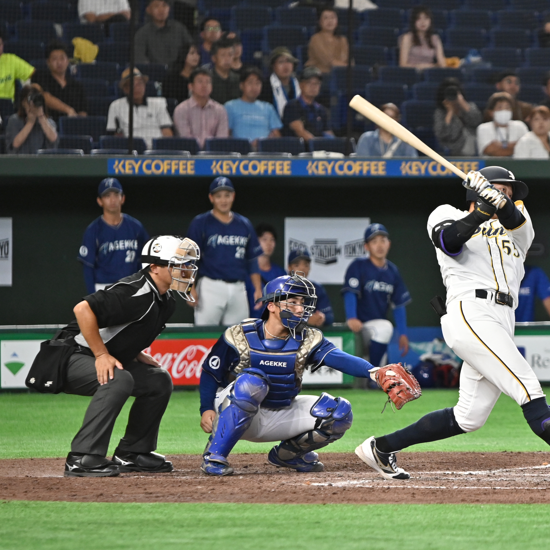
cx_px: 494
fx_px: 6863
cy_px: 271
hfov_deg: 4.6
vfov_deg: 4.6
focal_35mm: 382
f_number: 2.8
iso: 1600
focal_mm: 165
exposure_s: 1/1000
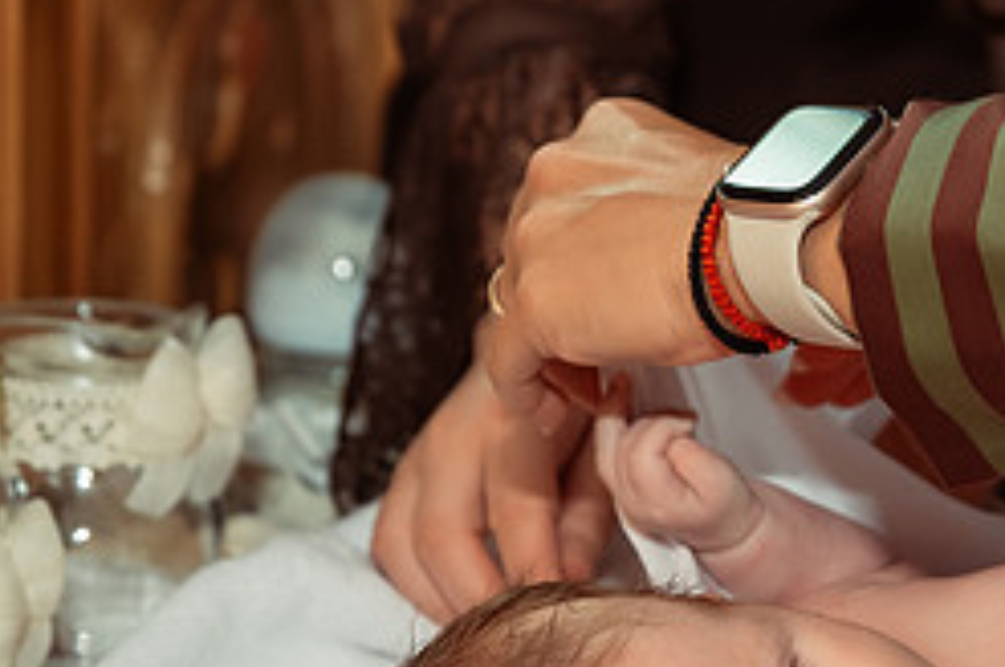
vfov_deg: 8.8
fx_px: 4321
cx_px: 912
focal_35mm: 155
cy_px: 560
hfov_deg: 13.1
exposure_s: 1/250
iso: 2500
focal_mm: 55
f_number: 3.5
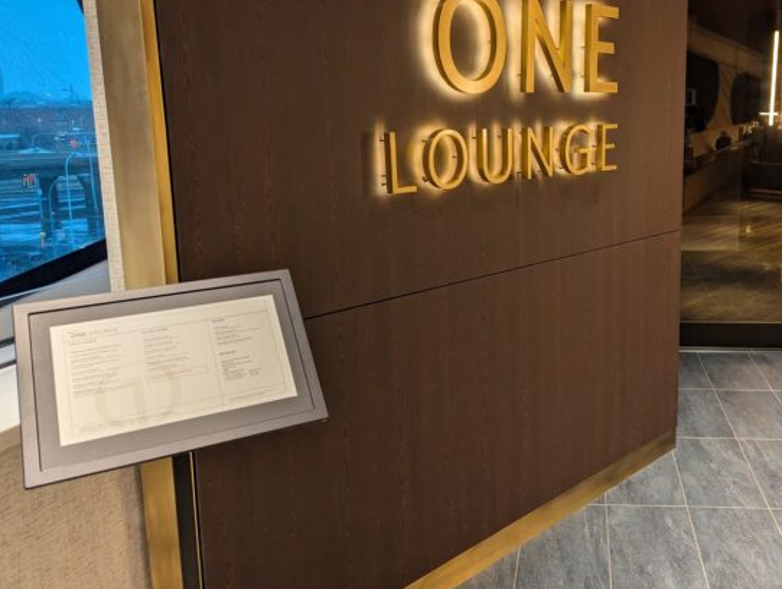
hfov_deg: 52.4
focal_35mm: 34
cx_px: 548
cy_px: 232
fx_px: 769
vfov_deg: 41.7
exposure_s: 1/24
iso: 95
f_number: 1.85
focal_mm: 6.81
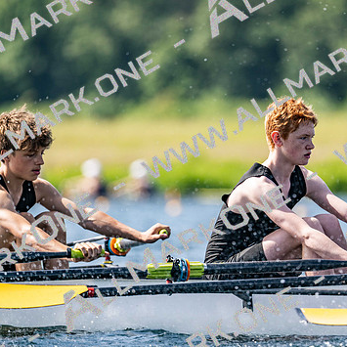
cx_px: 262
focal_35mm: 556
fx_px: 6306
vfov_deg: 3.2
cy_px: 181
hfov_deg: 3.2
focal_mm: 400
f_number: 4.5
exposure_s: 1/2500
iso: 360
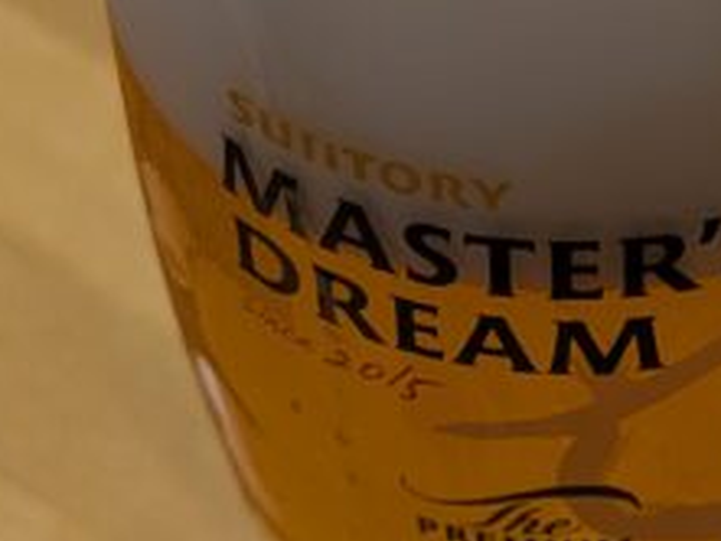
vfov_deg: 12.8
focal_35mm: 116
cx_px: 604
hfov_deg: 16.8
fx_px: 2417
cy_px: 207
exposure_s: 1/120
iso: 63
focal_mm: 5.43
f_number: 1.89
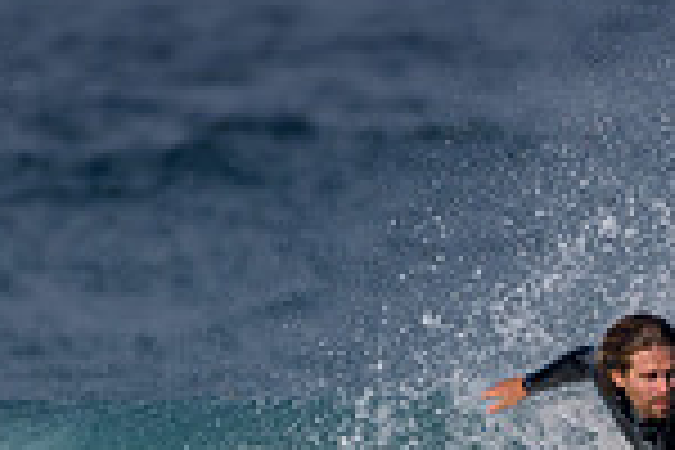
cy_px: 767
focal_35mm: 2370
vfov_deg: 0.6
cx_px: 778
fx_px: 44434
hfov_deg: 0.9
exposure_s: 1/2000
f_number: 5.6
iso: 110
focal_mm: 500
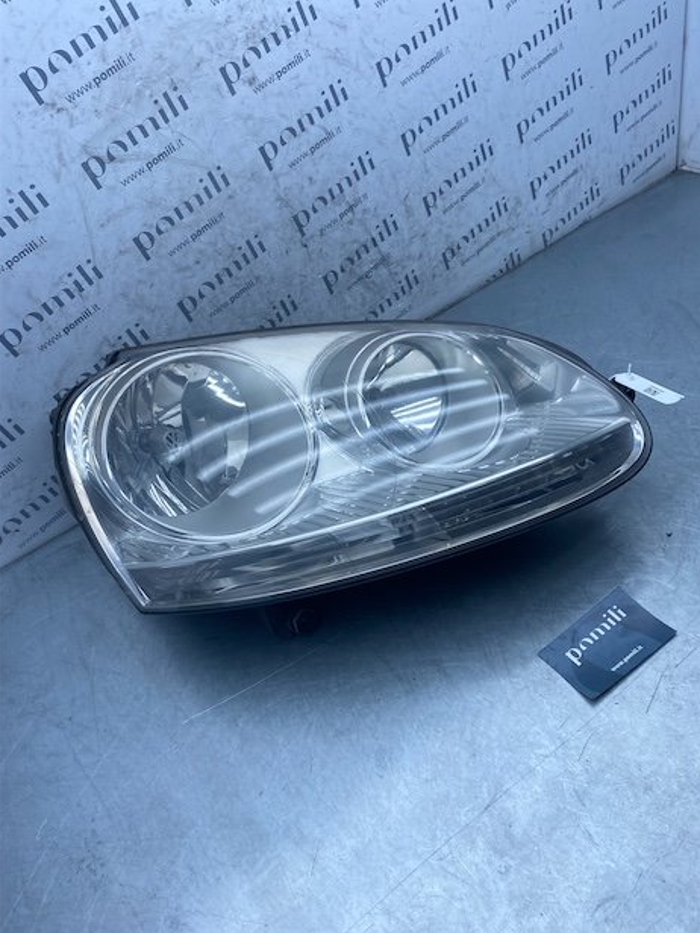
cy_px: 462
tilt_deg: -40.0
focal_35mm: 27
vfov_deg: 65.3
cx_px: 362
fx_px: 728
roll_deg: +16.0
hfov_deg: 51.3
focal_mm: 4.25
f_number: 1.8
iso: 32
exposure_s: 1/1124
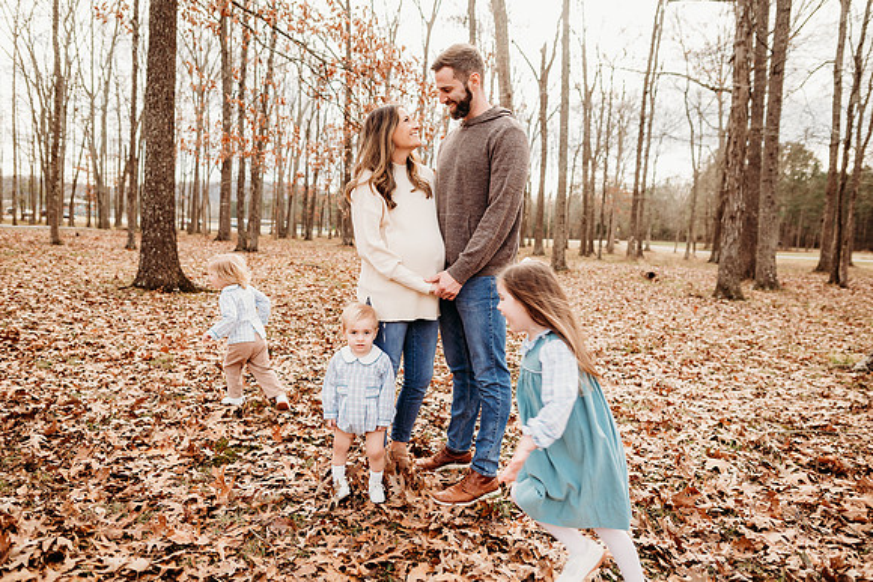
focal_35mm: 24
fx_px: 582
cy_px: 291
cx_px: 436
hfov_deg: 73.7
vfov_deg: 53.2
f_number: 3.2
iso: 125
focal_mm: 24
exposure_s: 1/250
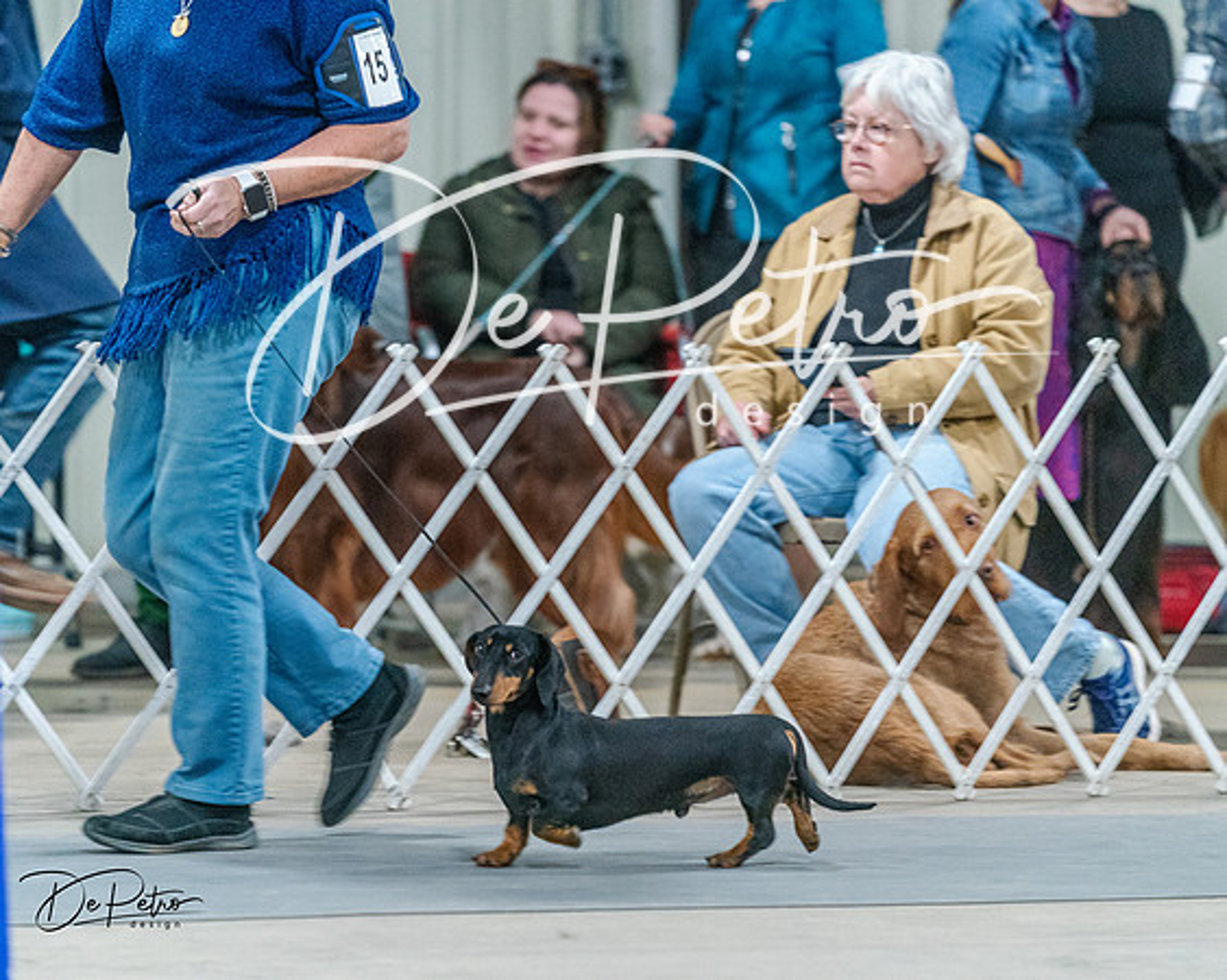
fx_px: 8177
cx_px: 614
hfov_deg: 8.6
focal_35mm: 225
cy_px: 490
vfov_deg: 6.9
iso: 6400
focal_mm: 200
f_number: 3.5
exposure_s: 1/200
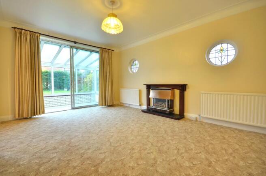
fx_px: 111
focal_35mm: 15
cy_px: 88
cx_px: 133
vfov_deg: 77.0
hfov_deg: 100.5
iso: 200
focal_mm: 10
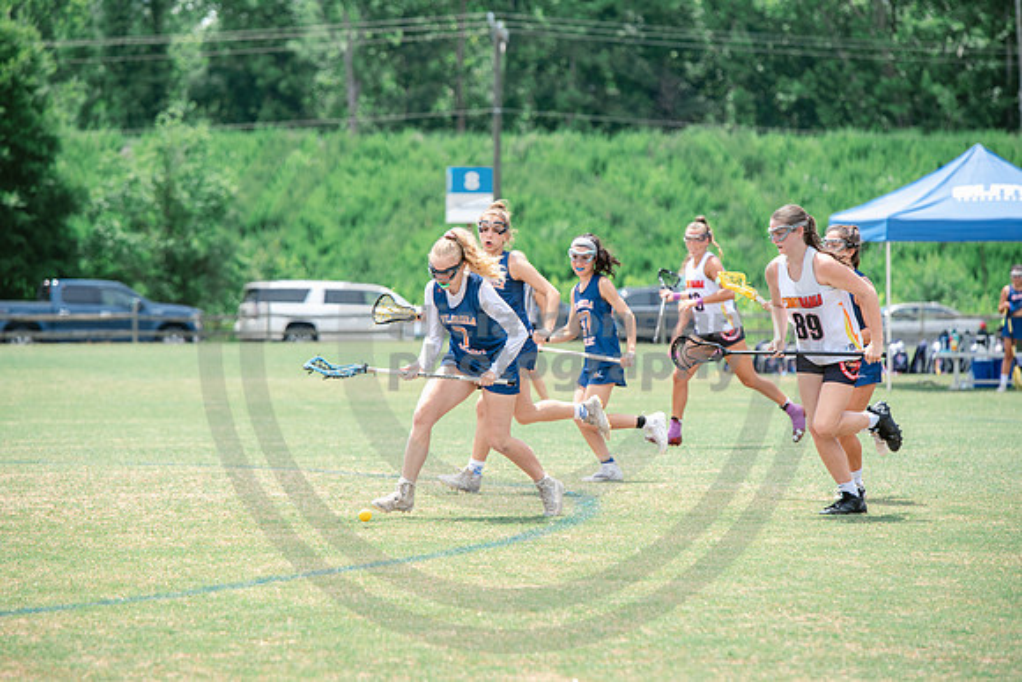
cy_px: 341
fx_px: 5679
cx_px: 511
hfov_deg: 10.3
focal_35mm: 200
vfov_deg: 6.9
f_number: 4.5
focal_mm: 200
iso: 250
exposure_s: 1/1250
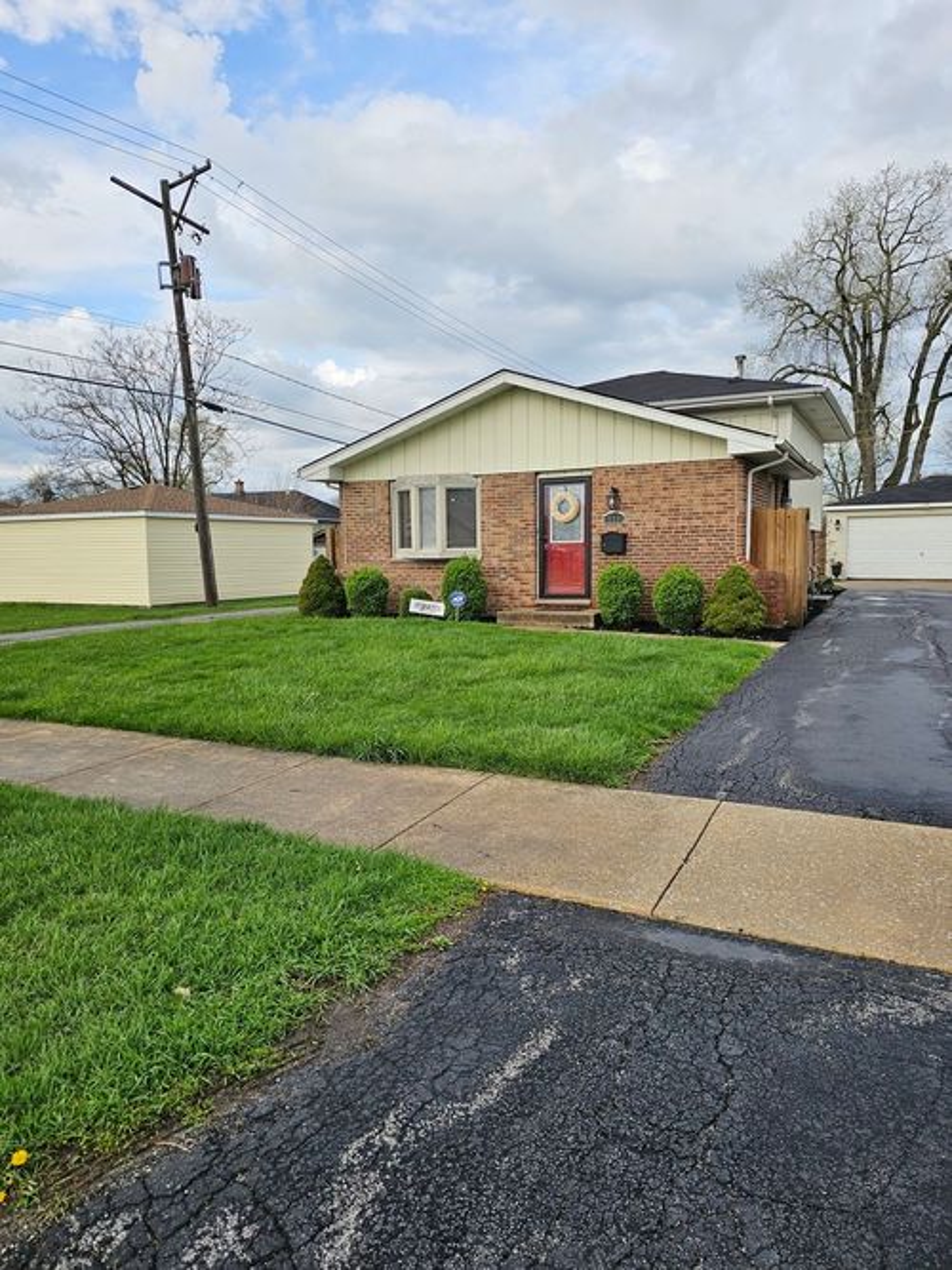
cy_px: 635
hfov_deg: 58.9
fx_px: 844
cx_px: 476
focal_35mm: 23
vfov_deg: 73.9
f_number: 1.7
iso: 10
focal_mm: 6.3
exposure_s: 1/522
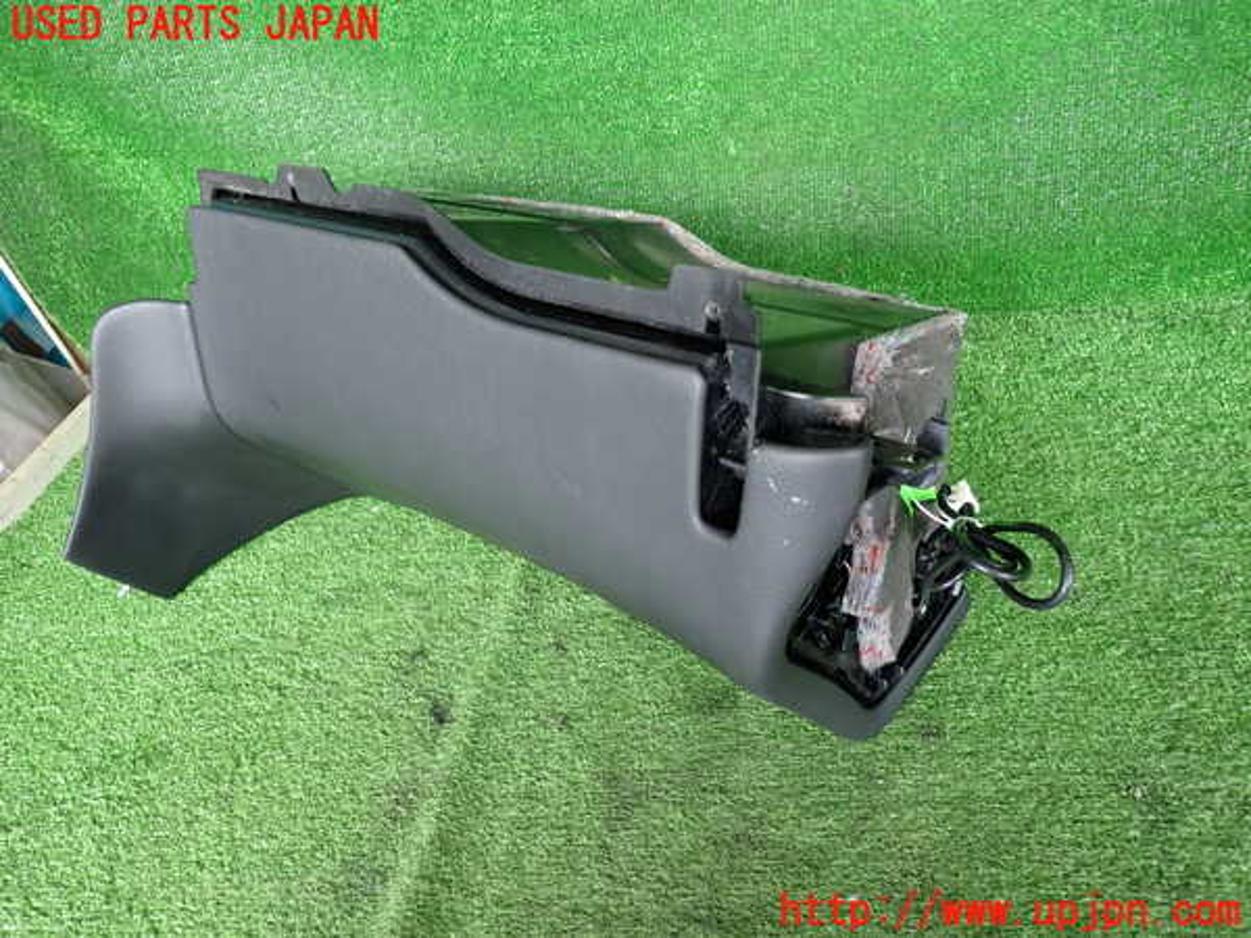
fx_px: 903
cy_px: 469
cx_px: 626
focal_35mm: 25
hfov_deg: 69.4
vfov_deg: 54.9
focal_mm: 4.5
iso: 200
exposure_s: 1/50
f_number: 2
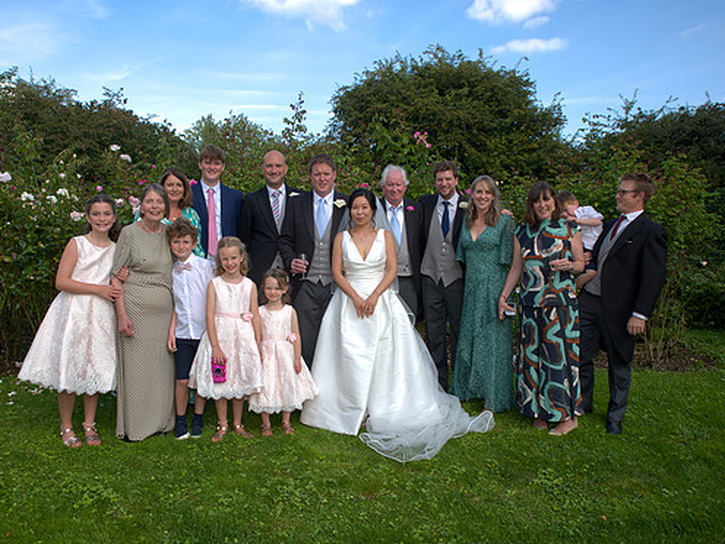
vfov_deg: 51.4
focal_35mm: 27
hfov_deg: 65.0
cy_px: 277
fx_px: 565
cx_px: 313
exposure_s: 1/160
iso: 250
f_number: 8
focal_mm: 24
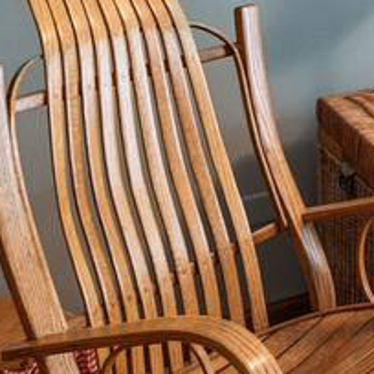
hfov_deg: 12.6
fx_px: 1076
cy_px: -202
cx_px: 1009
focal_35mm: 88
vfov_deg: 17.5
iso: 400
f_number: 8
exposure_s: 1/6
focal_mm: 13
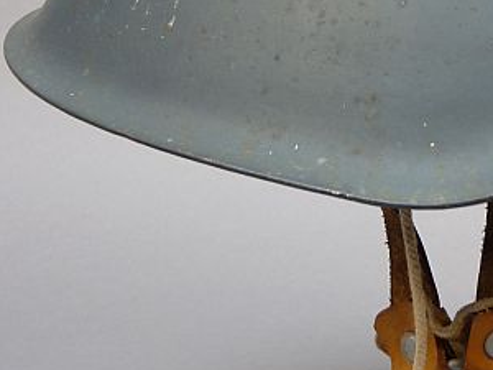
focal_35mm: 72
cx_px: 523
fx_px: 1025
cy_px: -10
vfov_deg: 19.8
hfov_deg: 25.4
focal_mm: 4.8
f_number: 2.8
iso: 160
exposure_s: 1/30
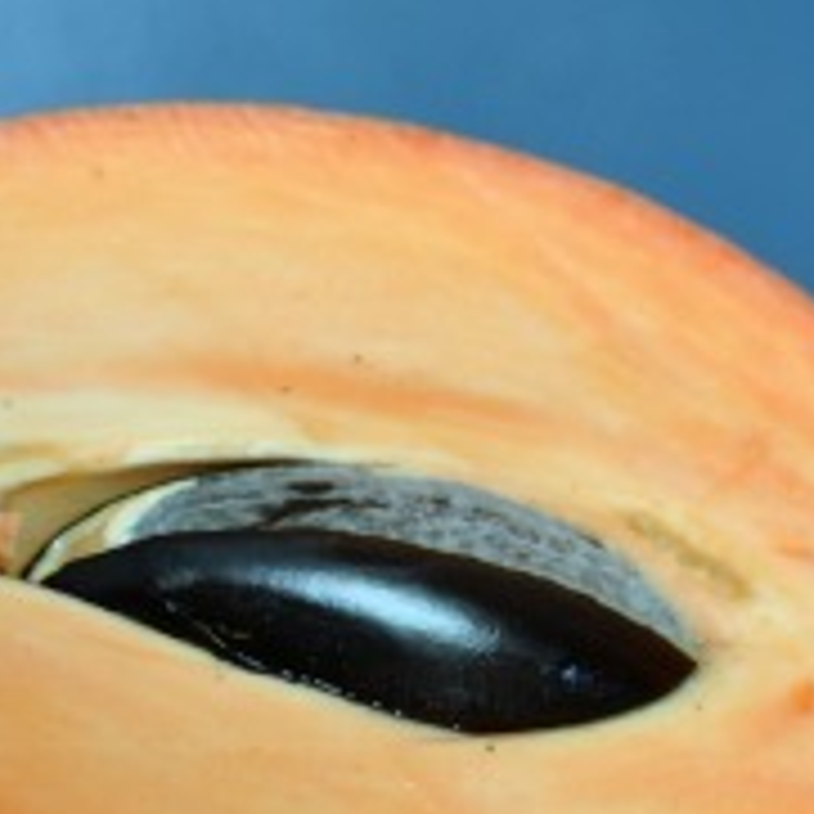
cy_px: 679
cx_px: 265
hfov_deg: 15.8
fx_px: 2926
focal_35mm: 110
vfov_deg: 15.7
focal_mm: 26
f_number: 5
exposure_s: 1/8
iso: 100
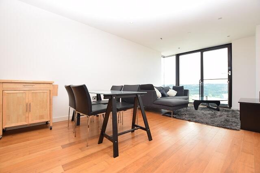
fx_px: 108
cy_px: 86
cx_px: 130
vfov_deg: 77.3
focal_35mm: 15
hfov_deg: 100.4
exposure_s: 1/125
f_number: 5.6
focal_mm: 10
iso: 360
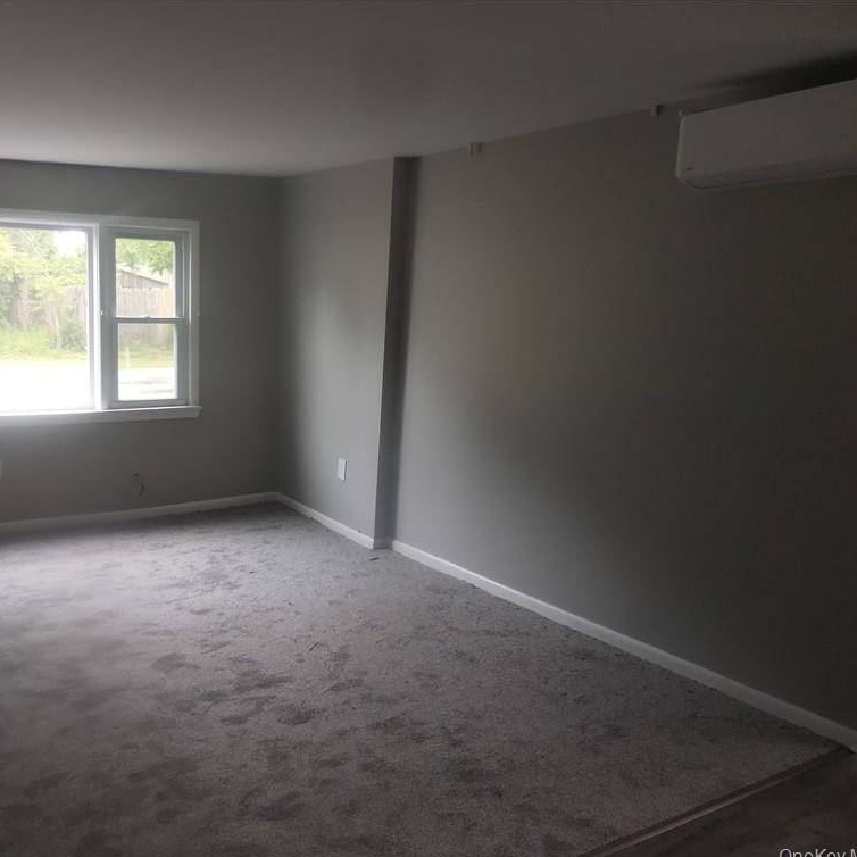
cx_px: 313
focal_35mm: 30
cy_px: 434
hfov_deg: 53.3
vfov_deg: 54.0
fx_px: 840
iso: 125
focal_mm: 4.5
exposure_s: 1/40
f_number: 3.3
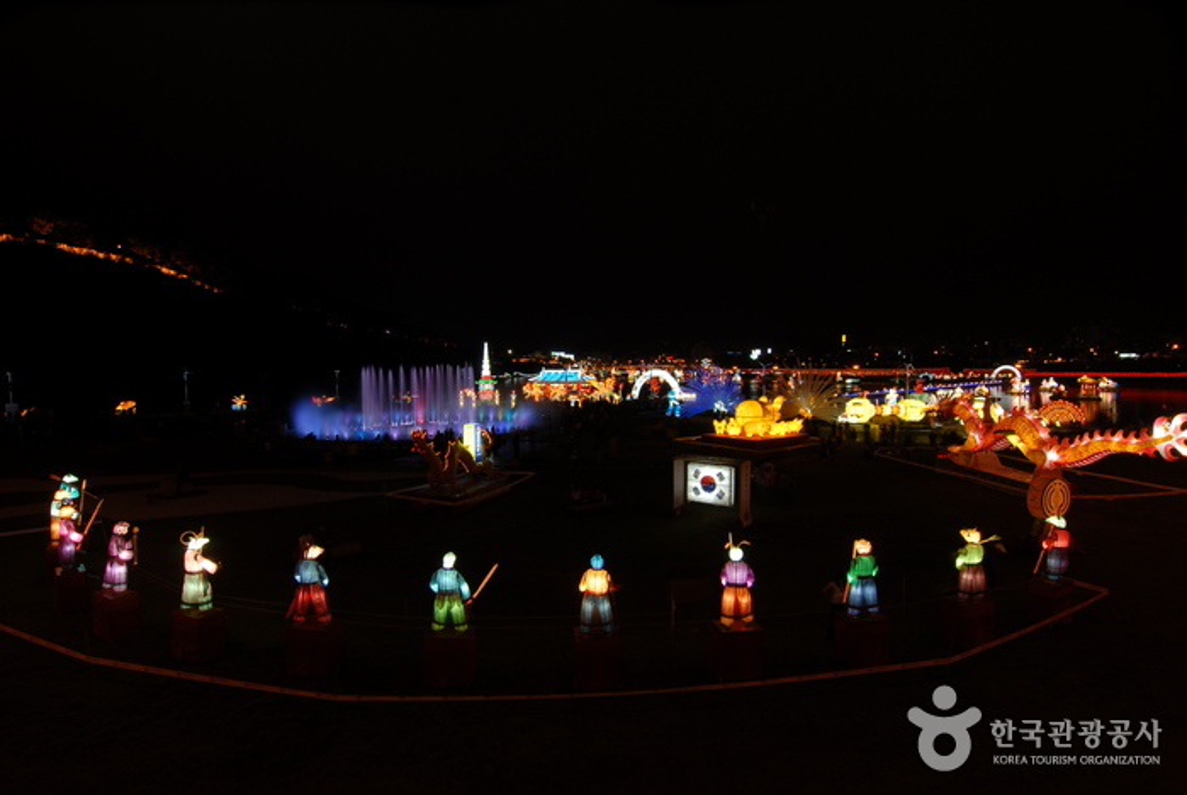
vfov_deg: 67.5
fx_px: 594
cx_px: 594
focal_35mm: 18
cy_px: 398
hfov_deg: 89.9
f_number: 11
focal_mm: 12
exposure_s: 1.8
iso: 100
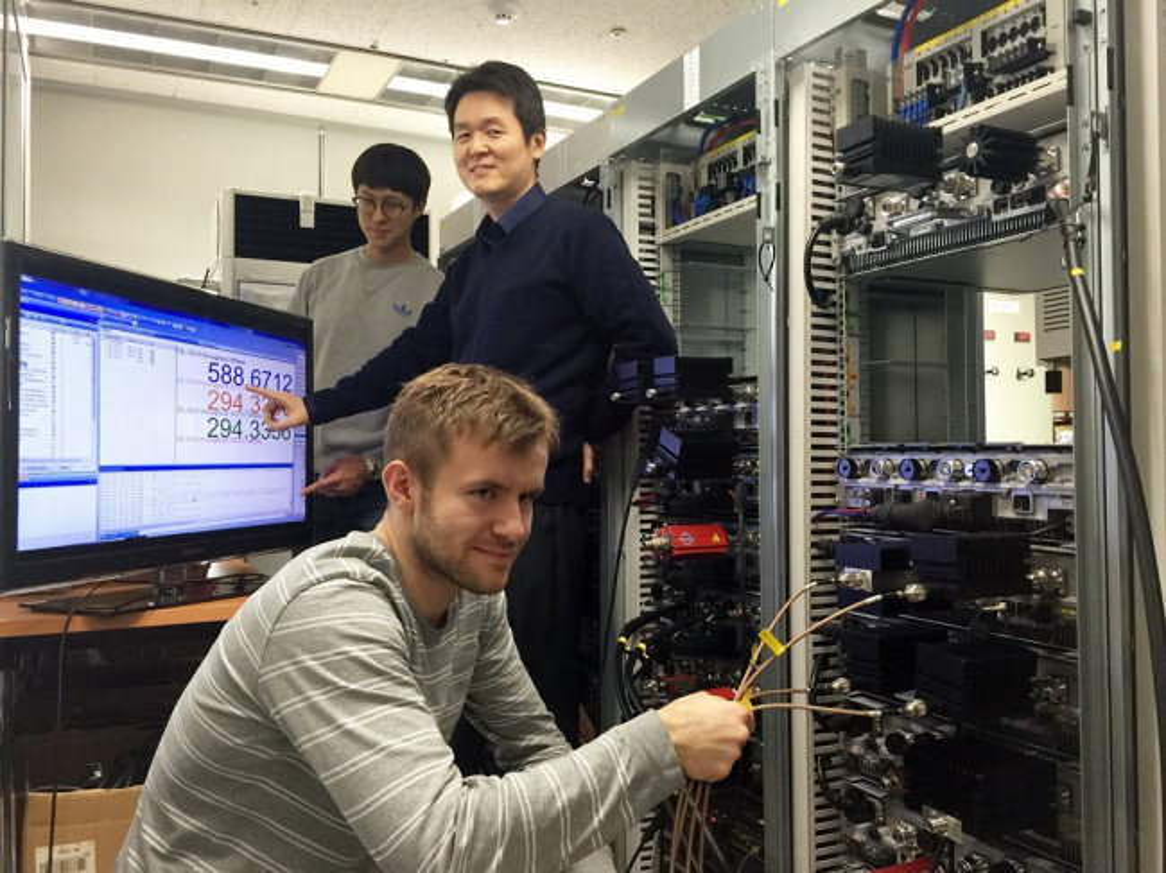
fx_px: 976
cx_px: 583
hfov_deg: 61.7
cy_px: 436
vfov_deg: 48.2
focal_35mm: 29
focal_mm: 4.15
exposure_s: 1/15
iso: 80
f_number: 2.2
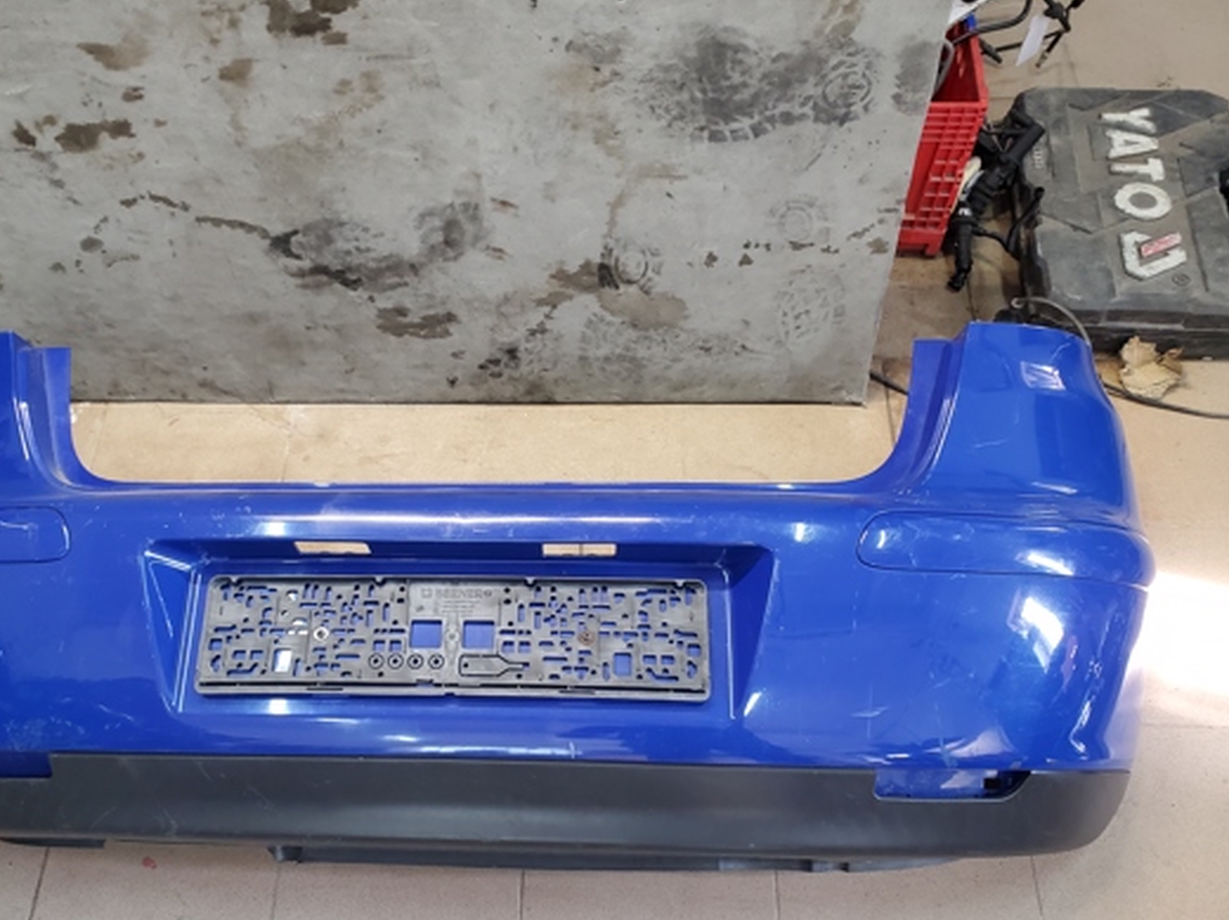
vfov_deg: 43.9
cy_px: 540
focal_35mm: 32
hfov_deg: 56.4
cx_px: 482
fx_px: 1135
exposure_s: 1/40
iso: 250
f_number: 2.4
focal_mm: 4.3
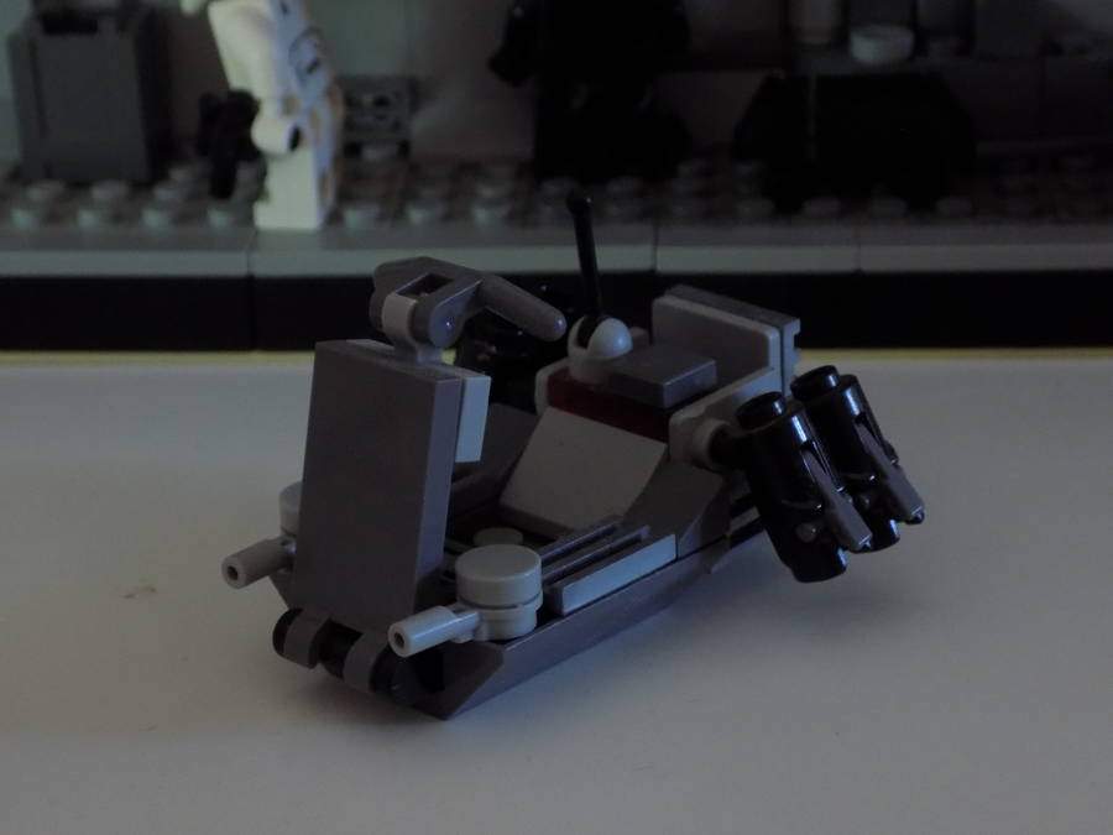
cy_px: 418
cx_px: 556
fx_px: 2765
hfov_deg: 22.8
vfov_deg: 17.2
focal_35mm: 86
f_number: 4.4
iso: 400
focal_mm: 15.3
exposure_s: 1/10
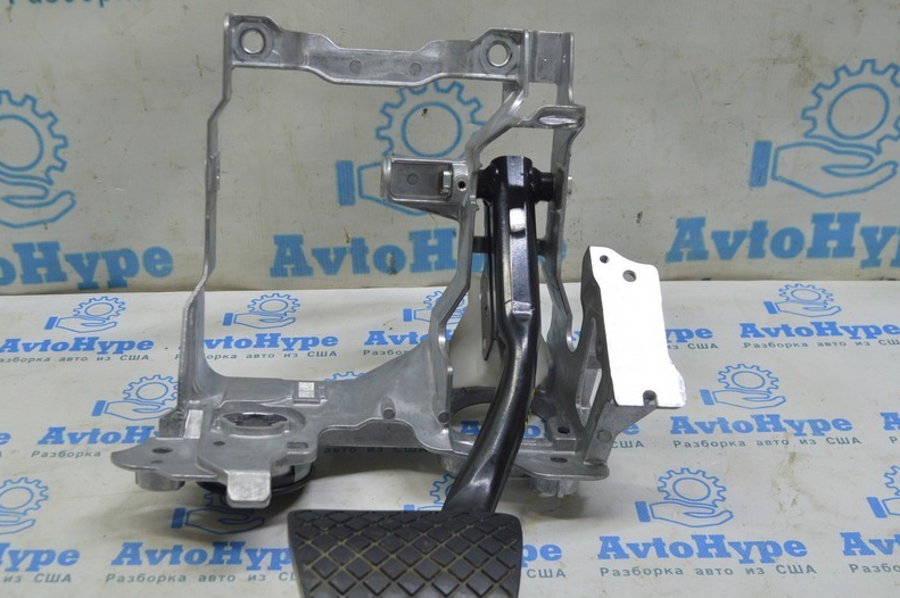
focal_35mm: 45
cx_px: 358
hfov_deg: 43.7
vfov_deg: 30.0
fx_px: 1115
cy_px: 336
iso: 400
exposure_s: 1/40
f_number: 5.6
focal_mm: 23
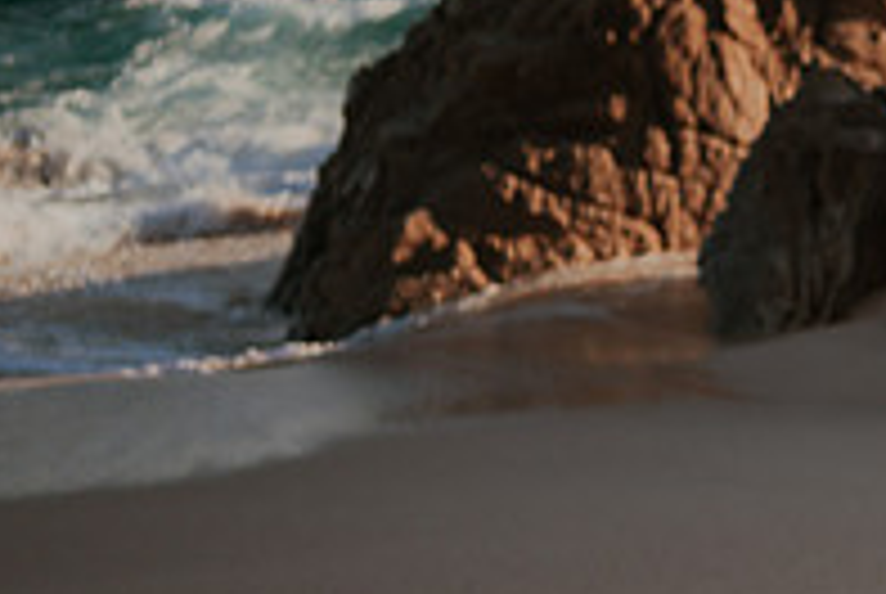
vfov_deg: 13.3
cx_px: 1246
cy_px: 268
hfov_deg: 18.1
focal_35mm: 103
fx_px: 2539
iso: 100
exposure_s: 1/2500
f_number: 1.8
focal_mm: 35
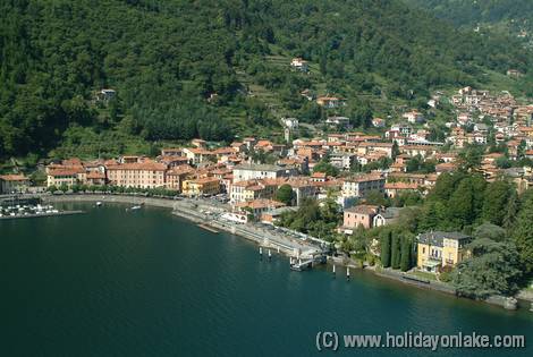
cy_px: 178
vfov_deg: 27.4
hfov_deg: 39.9
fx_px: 734
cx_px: 266
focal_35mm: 50
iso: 100
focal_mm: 33
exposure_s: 1/500
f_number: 4.8
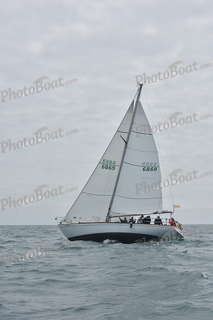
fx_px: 621
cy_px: 160
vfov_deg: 28.8
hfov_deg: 19.5
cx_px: 106
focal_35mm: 70
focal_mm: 70
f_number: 13
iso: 250
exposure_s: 1/800
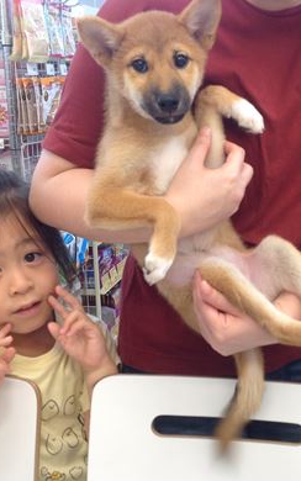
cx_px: 237
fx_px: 748
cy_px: 257
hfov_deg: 22.5
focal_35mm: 57
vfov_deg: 35.7
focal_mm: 4.28
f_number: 2.4
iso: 64
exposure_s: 1/30
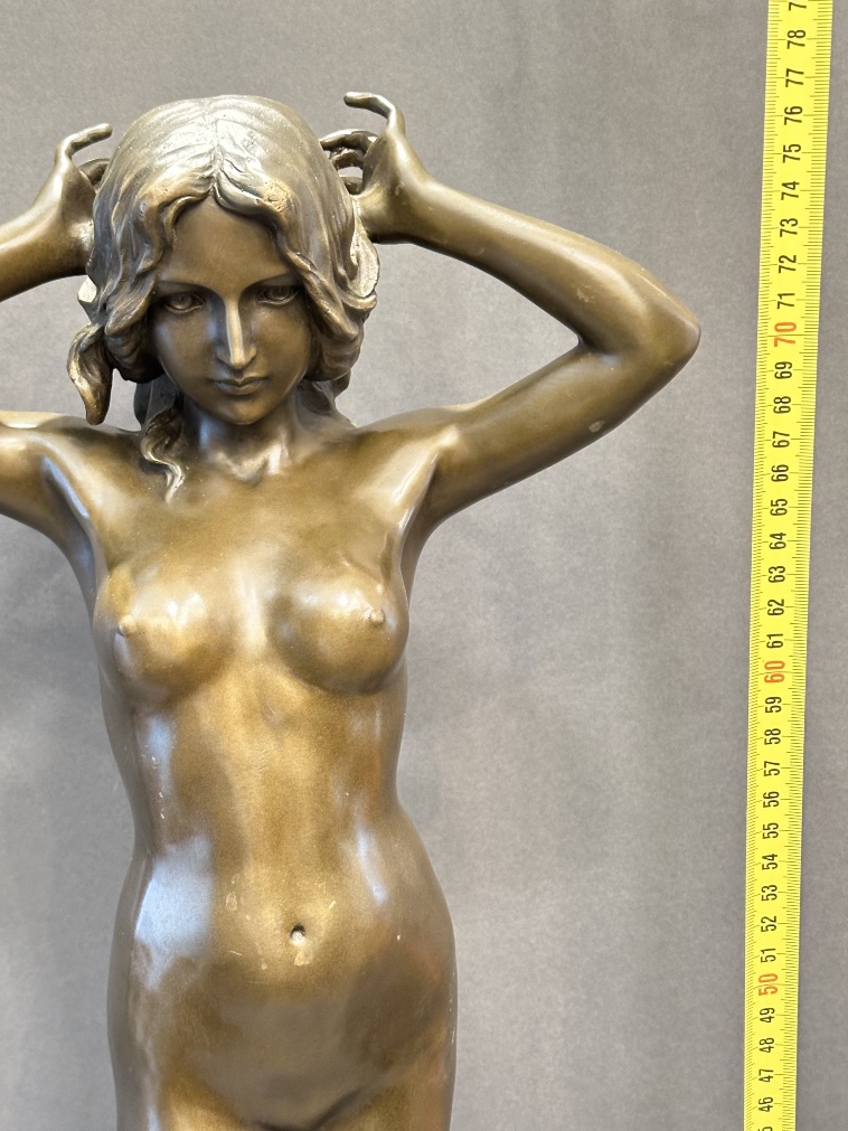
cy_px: 562
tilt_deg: -11.9
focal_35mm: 57
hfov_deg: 25.6
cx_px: 389
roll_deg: +1.4
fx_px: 1862
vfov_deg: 33.8
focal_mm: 6.86
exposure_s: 1/33
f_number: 1.78
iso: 250
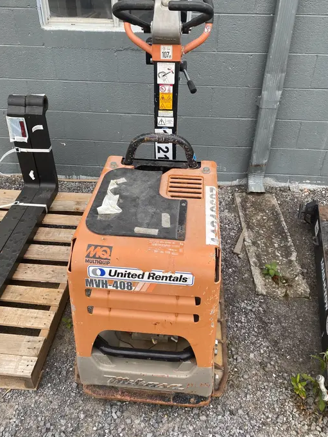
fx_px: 354
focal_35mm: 28
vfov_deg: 63.4
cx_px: 164
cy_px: 212
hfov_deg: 49.8
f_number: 1.8
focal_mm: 4.25
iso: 32
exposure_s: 1/164
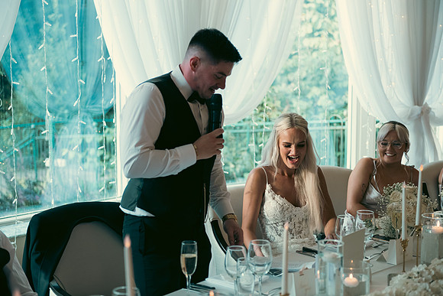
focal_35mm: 70
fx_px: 862
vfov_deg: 19.5
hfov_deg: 28.8
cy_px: 148
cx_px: 222
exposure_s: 1/160
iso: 400
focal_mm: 70
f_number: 3.5
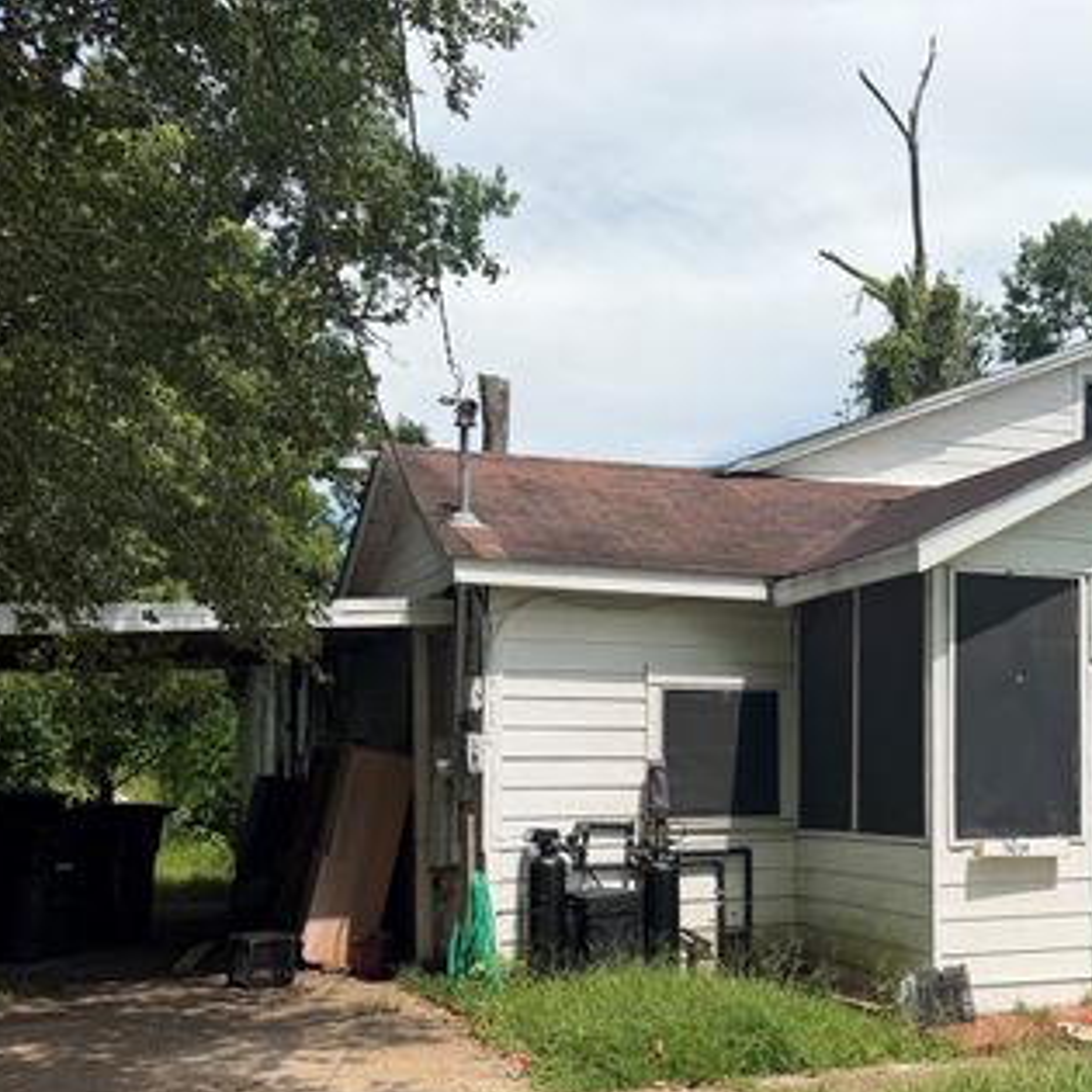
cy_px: 685
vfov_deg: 41.5
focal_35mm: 40
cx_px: 728
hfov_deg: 41.3
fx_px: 1428
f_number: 1.78
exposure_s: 1/4405
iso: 80
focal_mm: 6.76
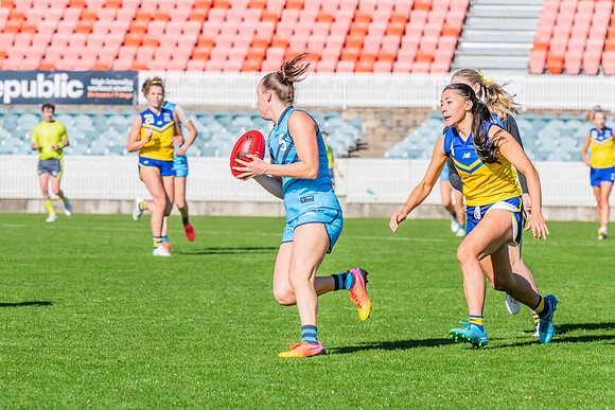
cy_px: 227
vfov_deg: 4.4
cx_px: 264
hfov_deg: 6.6
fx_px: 5362
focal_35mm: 314
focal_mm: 270
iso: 800
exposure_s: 1/1250
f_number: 13
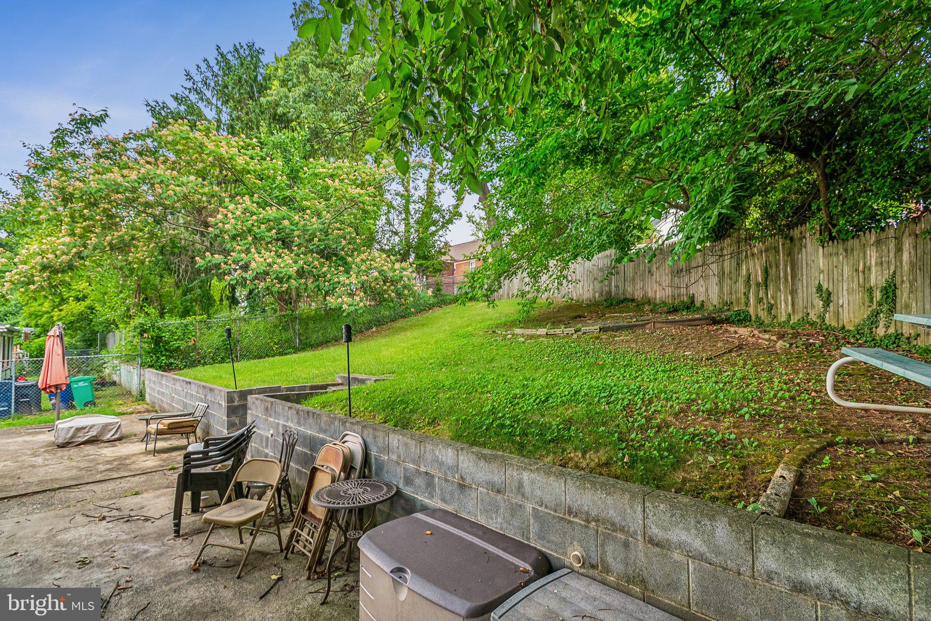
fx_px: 388
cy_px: 310
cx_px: 466
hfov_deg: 100.4
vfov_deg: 77.3
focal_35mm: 15
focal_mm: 10
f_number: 5.6
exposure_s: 1/20
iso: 400
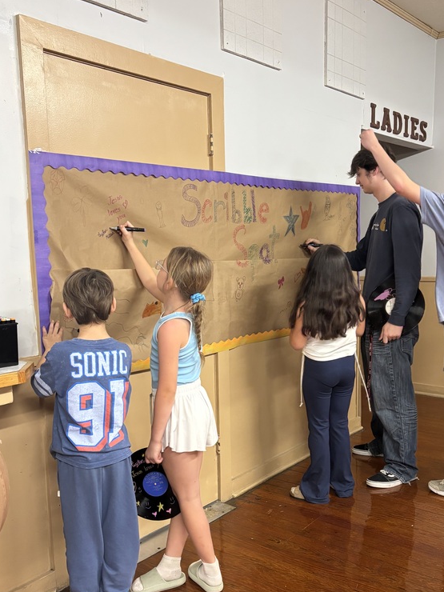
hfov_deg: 39.6
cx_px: 239
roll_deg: +2.9
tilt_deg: -8.1
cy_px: 330
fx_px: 616
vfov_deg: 51.2
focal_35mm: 36
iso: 250
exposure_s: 1/60
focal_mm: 5.96
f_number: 1.6
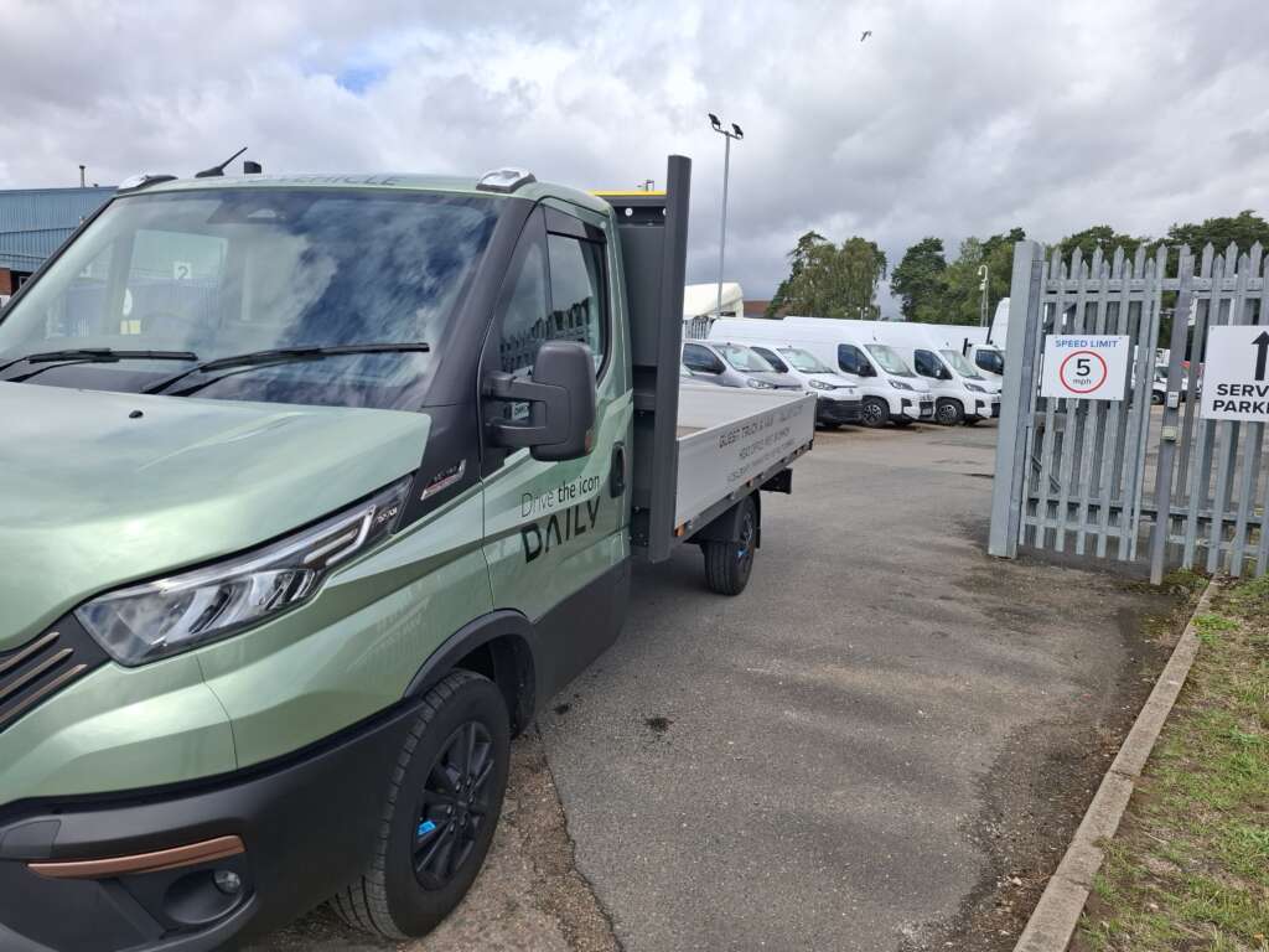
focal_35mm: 23
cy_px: 476
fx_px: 843
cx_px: 634
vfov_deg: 58.9
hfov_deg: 73.9
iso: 50
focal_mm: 5.54
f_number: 1.8
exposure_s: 1/1786
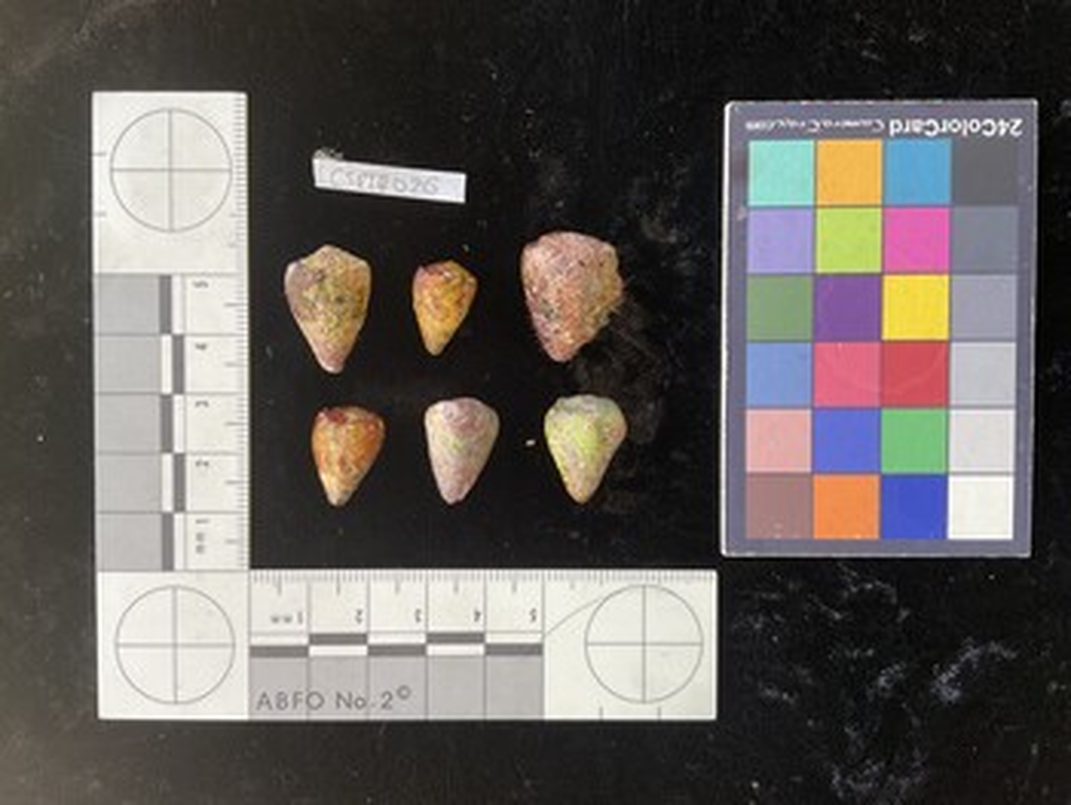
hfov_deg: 61.6
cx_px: 536
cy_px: 402
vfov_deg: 48.3
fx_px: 898
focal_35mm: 29
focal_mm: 3
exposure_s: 1/60
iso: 40
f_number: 1.8
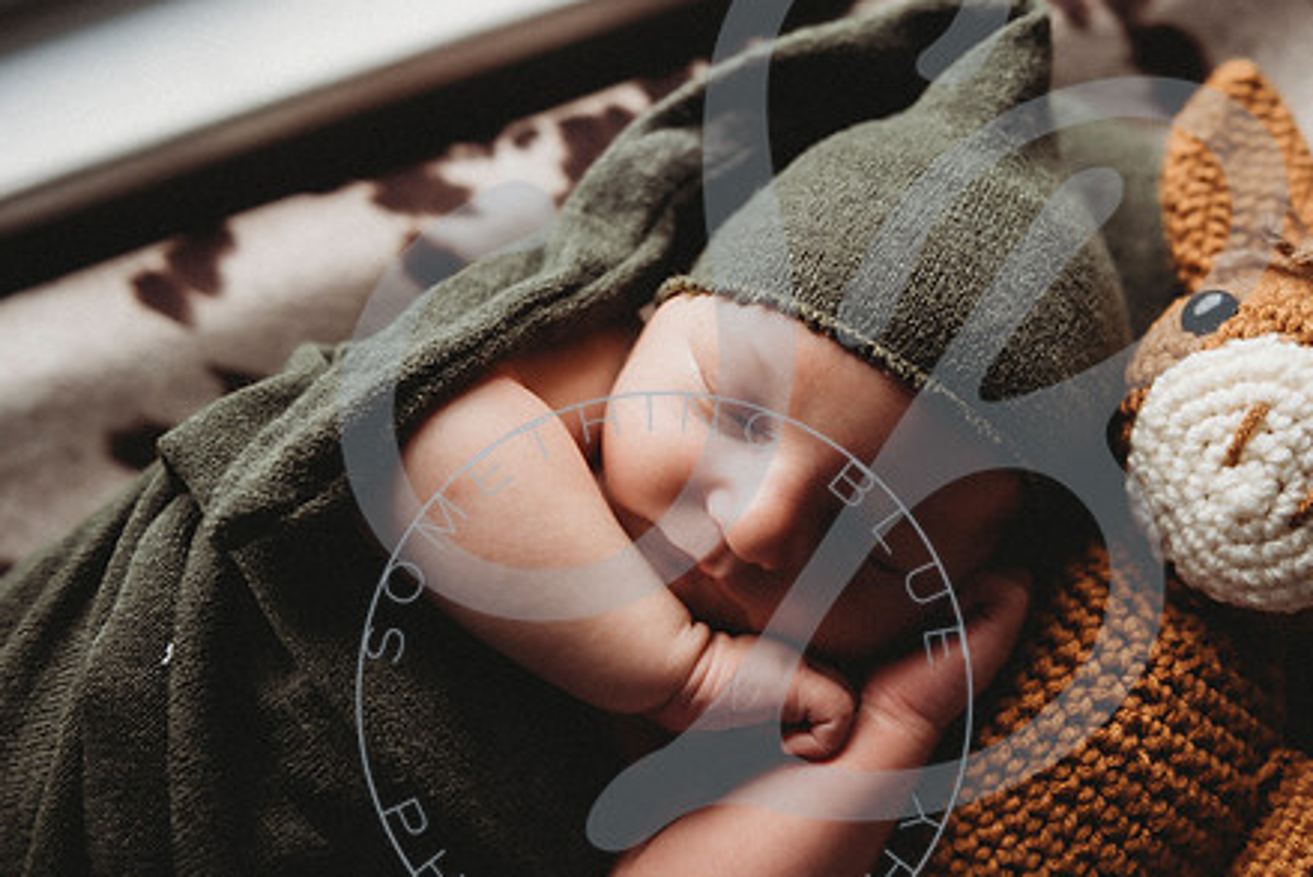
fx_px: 1350
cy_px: 447
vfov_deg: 36.0
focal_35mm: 37
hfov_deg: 51.4
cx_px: 814
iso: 100
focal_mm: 28
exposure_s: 1/200
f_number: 2.8
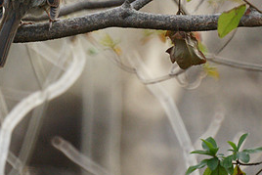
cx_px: 29
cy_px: 2
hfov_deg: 1.3
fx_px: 11818
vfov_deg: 0.8
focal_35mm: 1623
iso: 1600
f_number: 8
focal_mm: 500
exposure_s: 1/320
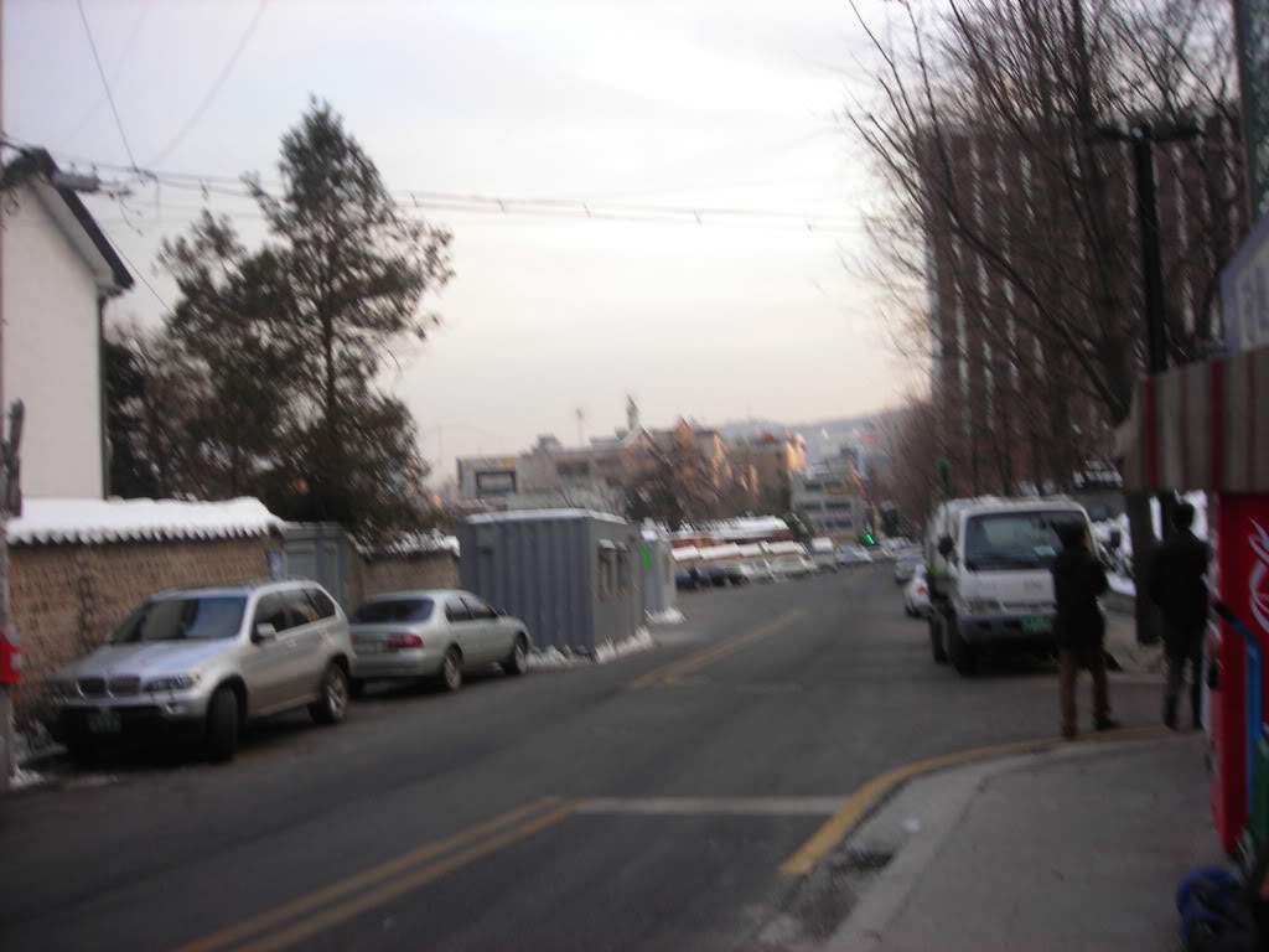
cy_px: 476
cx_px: 634
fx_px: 1393
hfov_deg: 49.0
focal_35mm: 38
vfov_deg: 37.7
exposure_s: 1/40.7
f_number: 3.2
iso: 50
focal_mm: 6.3
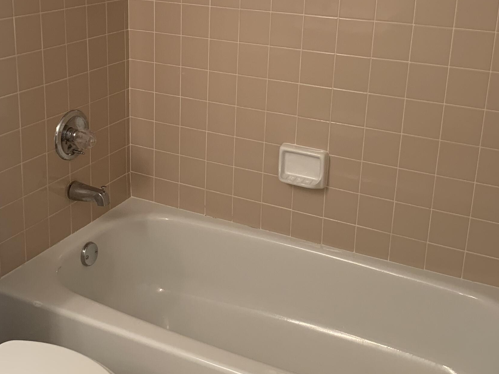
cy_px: 104
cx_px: 203
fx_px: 678
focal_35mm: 47
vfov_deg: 30.5
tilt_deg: -15.7
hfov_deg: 40.3
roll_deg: -0.9
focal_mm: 4.25
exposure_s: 1/60
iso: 100
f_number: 1.8
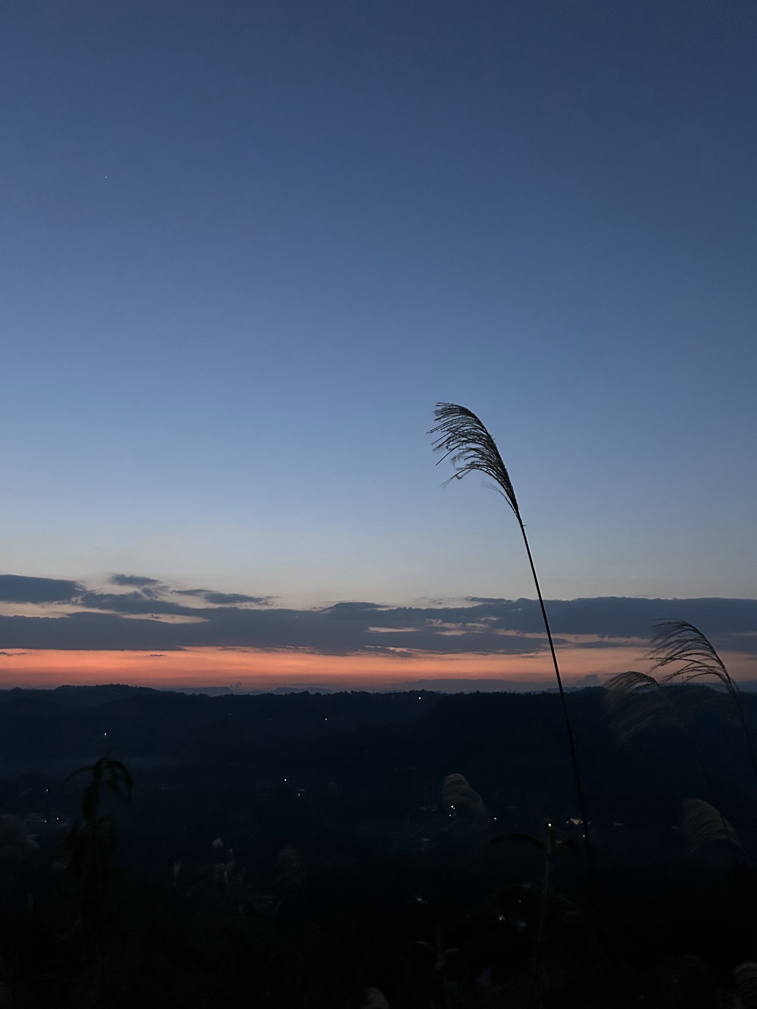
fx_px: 758
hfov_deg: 53.1
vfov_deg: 67.3
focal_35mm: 26
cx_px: 378
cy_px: 504
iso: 640
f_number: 1.5
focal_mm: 5.7
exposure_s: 1/36
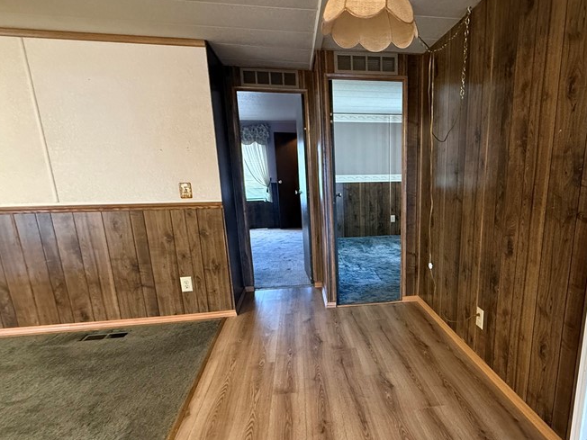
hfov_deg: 74.6
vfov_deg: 60.6
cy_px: 264
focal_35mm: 22
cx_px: 380
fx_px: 373
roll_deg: -0.3
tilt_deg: -13.8
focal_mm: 2.22
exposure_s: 1/60
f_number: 2.2
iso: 1000
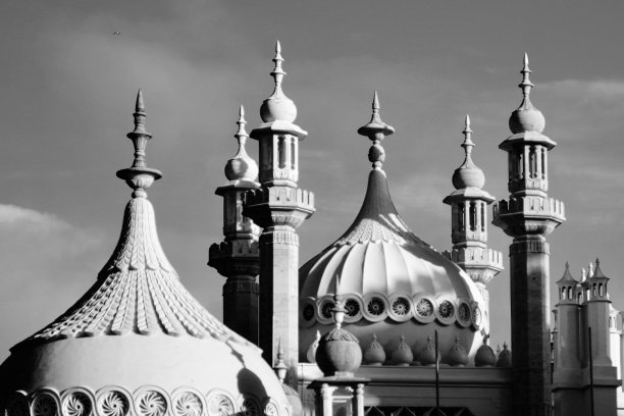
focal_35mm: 105
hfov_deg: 19.5
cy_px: 208
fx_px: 1820
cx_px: 312
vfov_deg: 13.0
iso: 100
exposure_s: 1/500
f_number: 4
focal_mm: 70
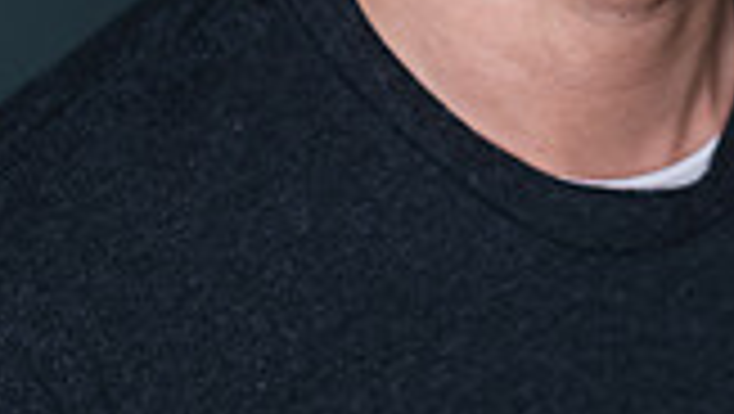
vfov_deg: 4.9
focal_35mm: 246
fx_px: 4792
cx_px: 617
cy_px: -189
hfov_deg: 8.7
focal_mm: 85
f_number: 3.5
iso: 2000
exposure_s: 1/320
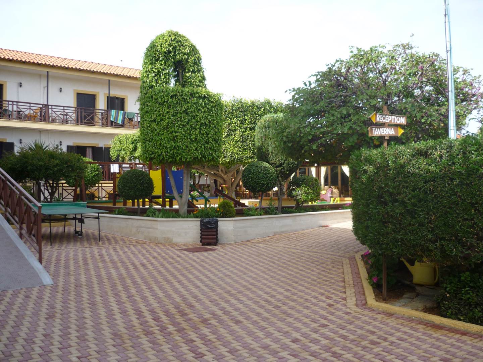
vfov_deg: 42.9
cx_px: 242
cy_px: 181
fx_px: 460
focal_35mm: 33
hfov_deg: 55.4
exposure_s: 1/500
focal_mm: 5.5
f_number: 2.8
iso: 100
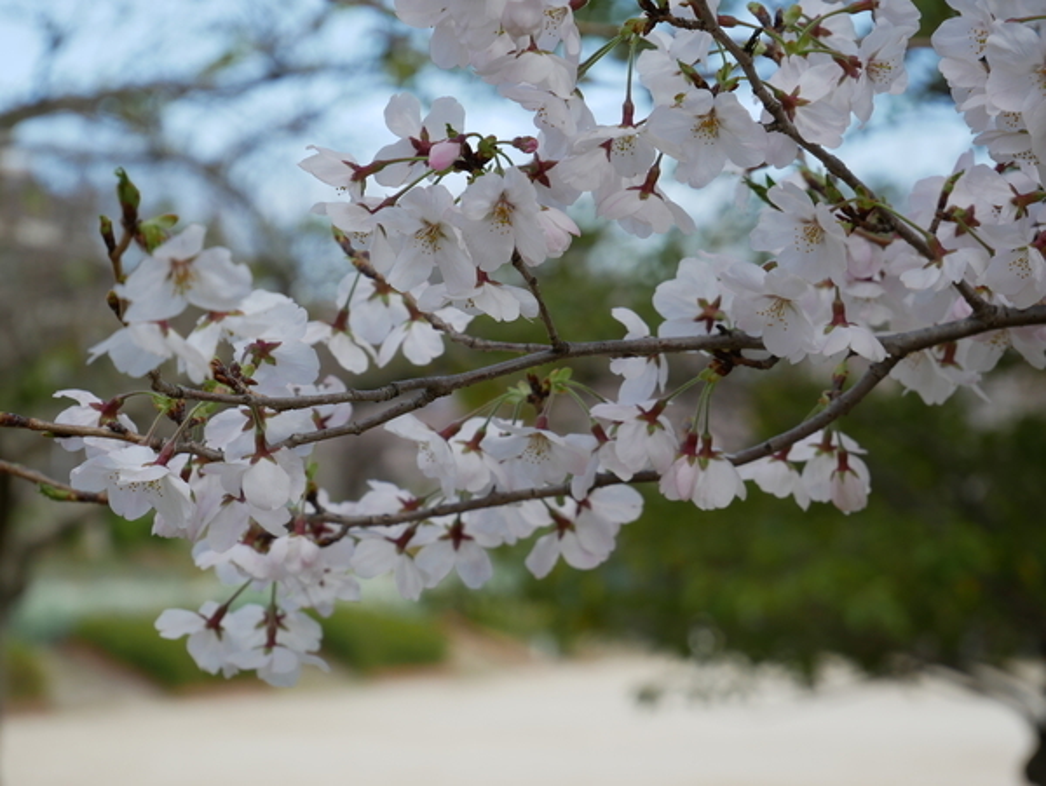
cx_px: 523
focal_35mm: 110
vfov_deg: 13.5
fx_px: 3327
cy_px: 393
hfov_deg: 17.9
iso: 200
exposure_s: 1/320
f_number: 6.3
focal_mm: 55
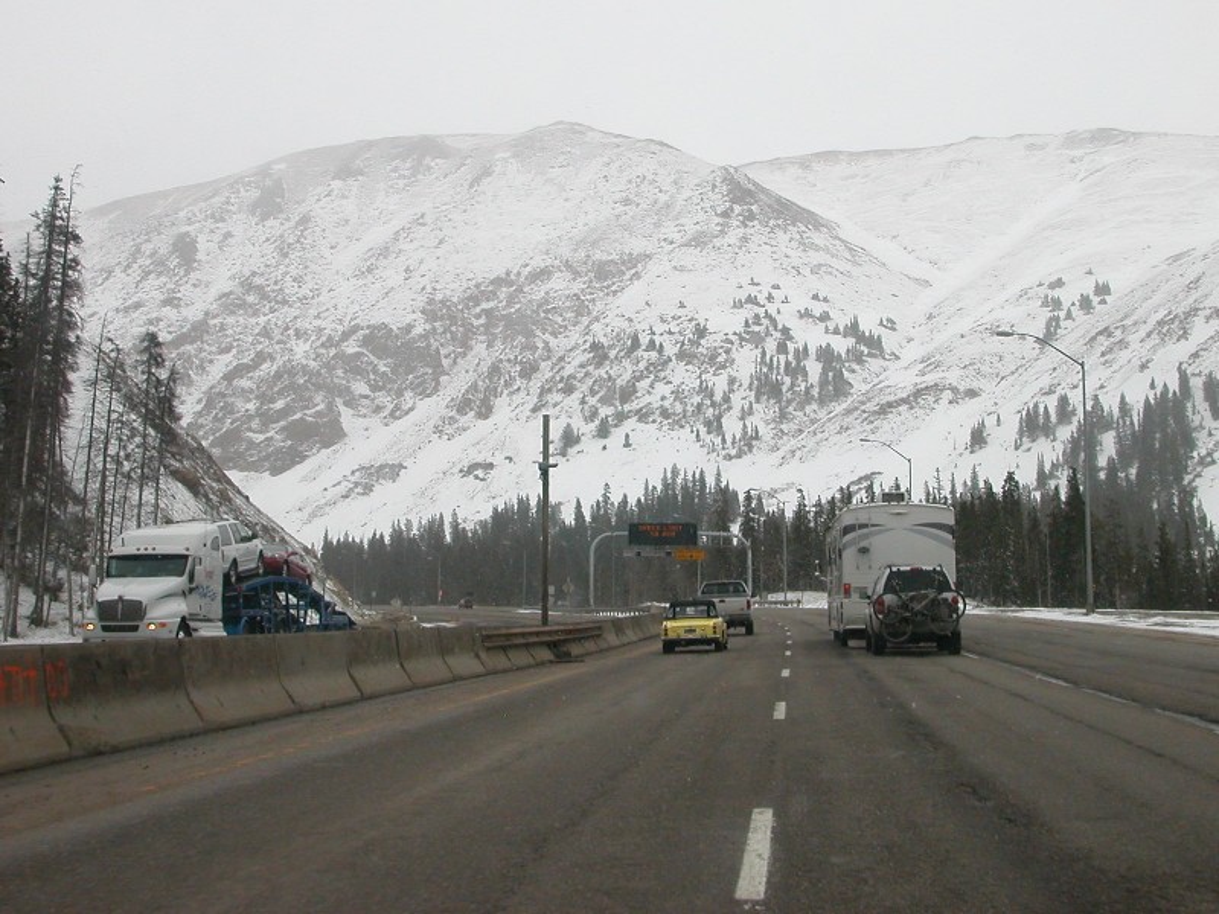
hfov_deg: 35.5
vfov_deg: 27.0
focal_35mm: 54
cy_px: 457
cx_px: 610
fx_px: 1902
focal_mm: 8.2
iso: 100
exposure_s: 1/608
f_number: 5.4
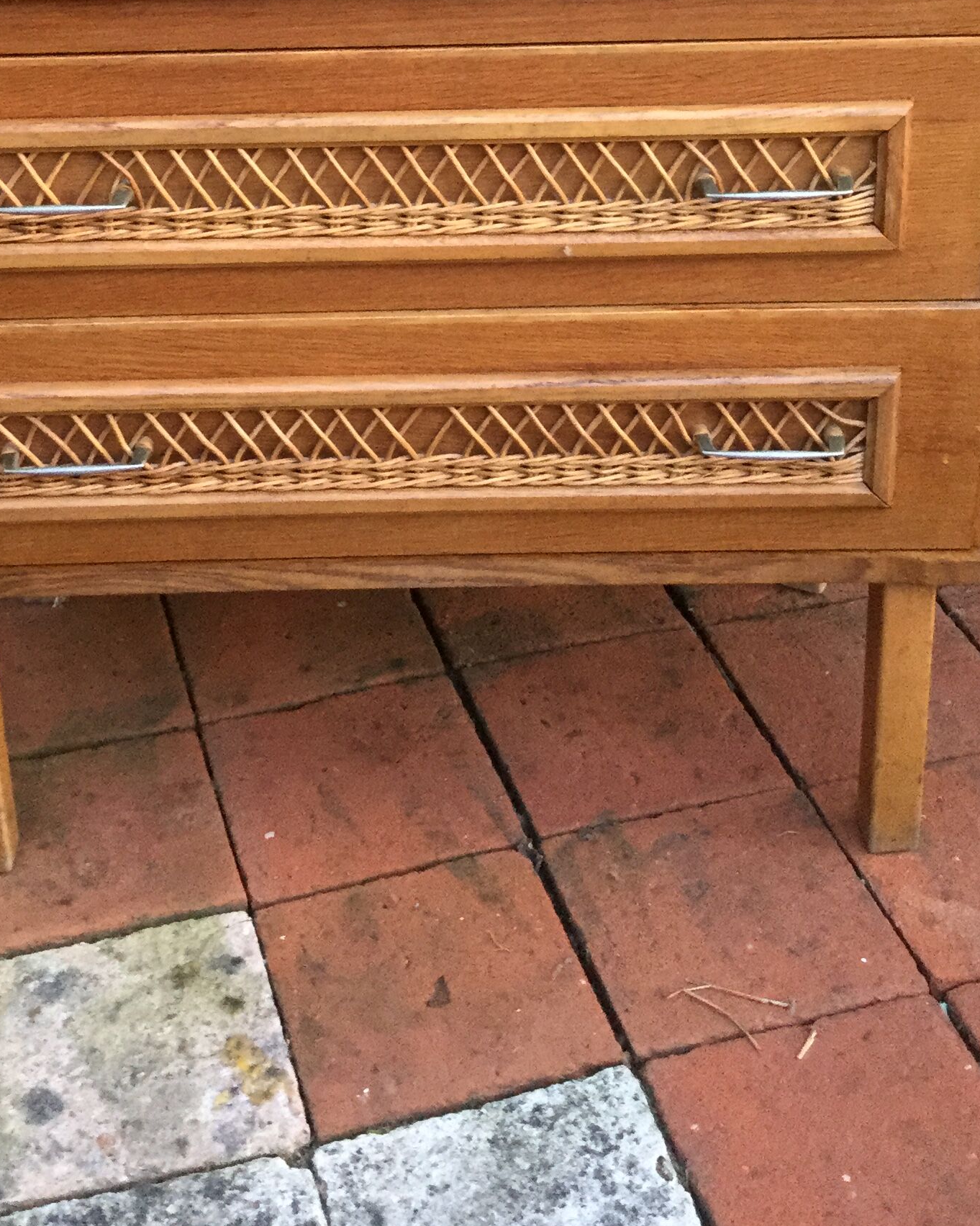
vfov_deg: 30.6
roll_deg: +0.0
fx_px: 2103
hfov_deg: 26.2
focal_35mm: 58
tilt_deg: -20.9
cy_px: 59
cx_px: 401
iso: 160
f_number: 2.4
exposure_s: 1/33
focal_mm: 3.3
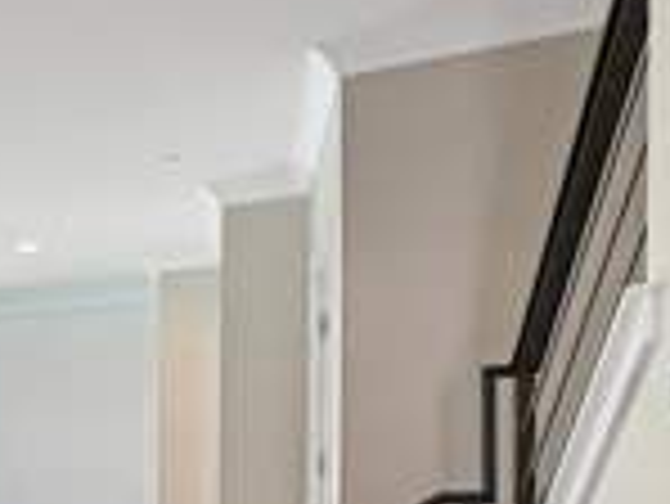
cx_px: -360
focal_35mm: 45
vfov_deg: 28.4
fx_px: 872
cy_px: 594
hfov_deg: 27.3
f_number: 2.2
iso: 250
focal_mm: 2.22
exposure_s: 1/120
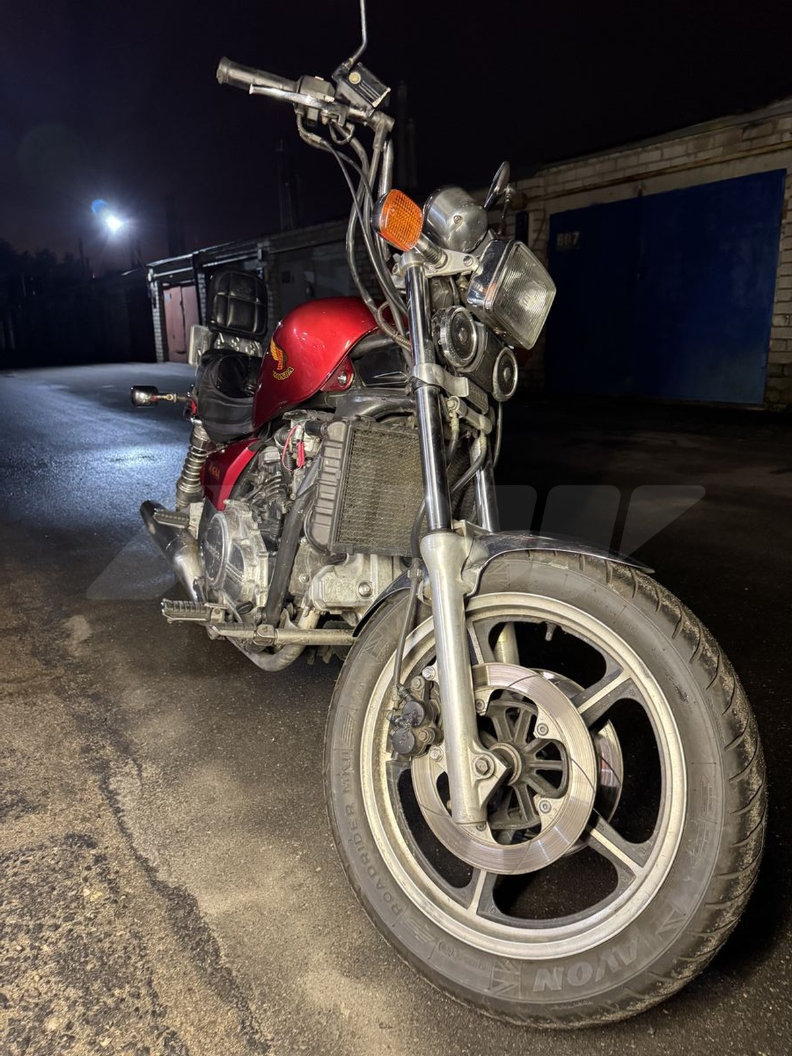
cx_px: 396
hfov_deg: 56.8
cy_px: 528
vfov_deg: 71.6
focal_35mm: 24
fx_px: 732
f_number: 1.78
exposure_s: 1/50
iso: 640
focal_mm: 6.76
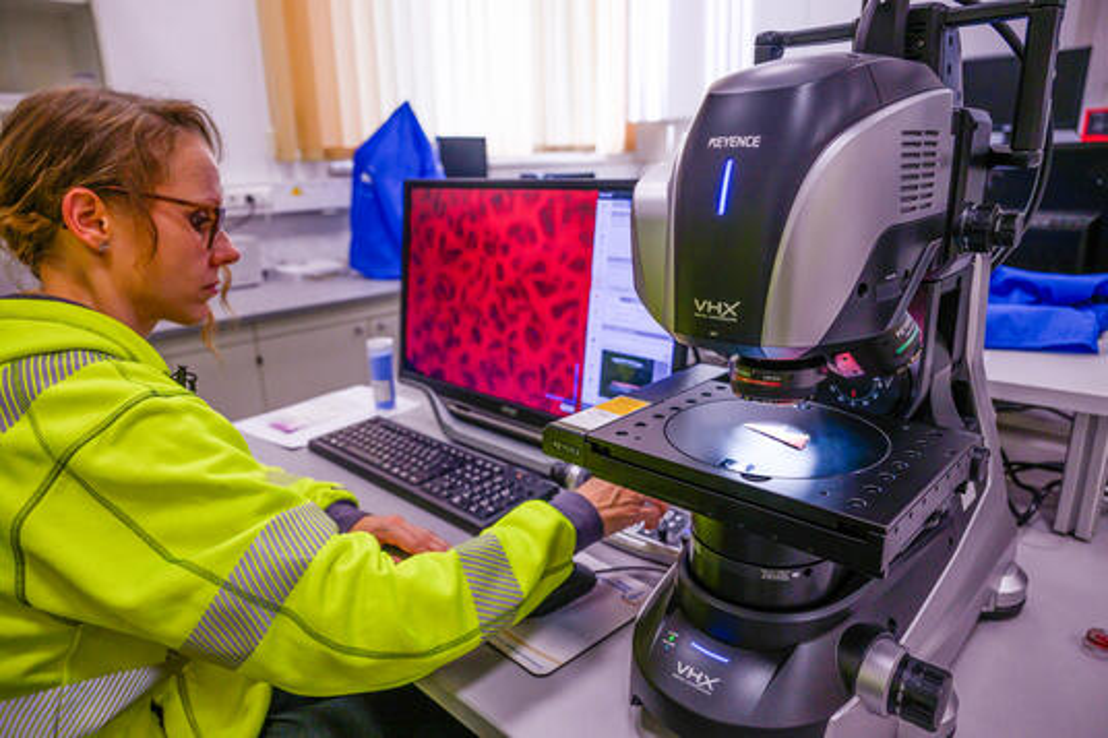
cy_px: 369
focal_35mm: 24
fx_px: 738
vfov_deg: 53.1
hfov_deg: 73.8
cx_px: 554
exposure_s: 1/640
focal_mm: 24
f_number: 4
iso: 1000
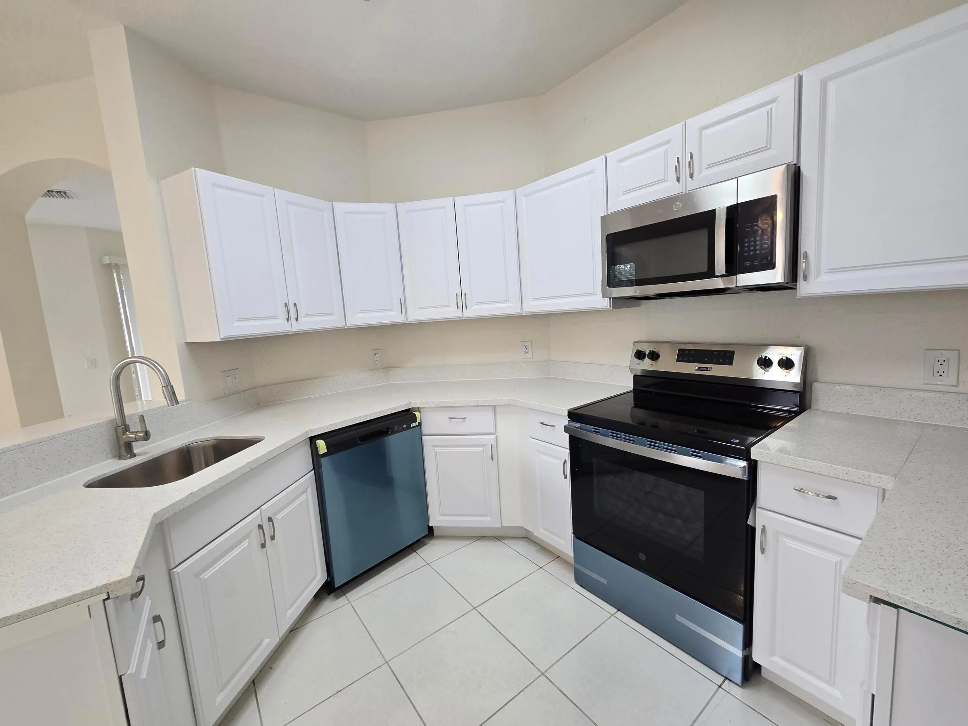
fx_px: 364
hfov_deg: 106.2
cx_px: 484
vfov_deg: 89.9
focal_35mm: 13
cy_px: 363
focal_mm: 2.2
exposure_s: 1/60
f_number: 2.2
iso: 100
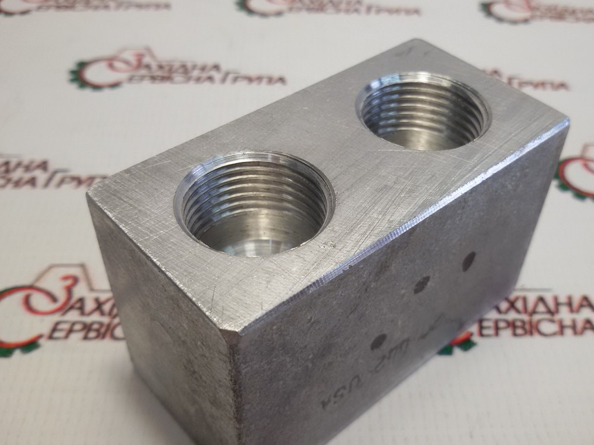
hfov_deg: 51.2
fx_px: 618
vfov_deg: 39.6
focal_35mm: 36
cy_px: 244
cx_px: 330
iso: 40
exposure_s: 1/50
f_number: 2.4
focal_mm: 2.93
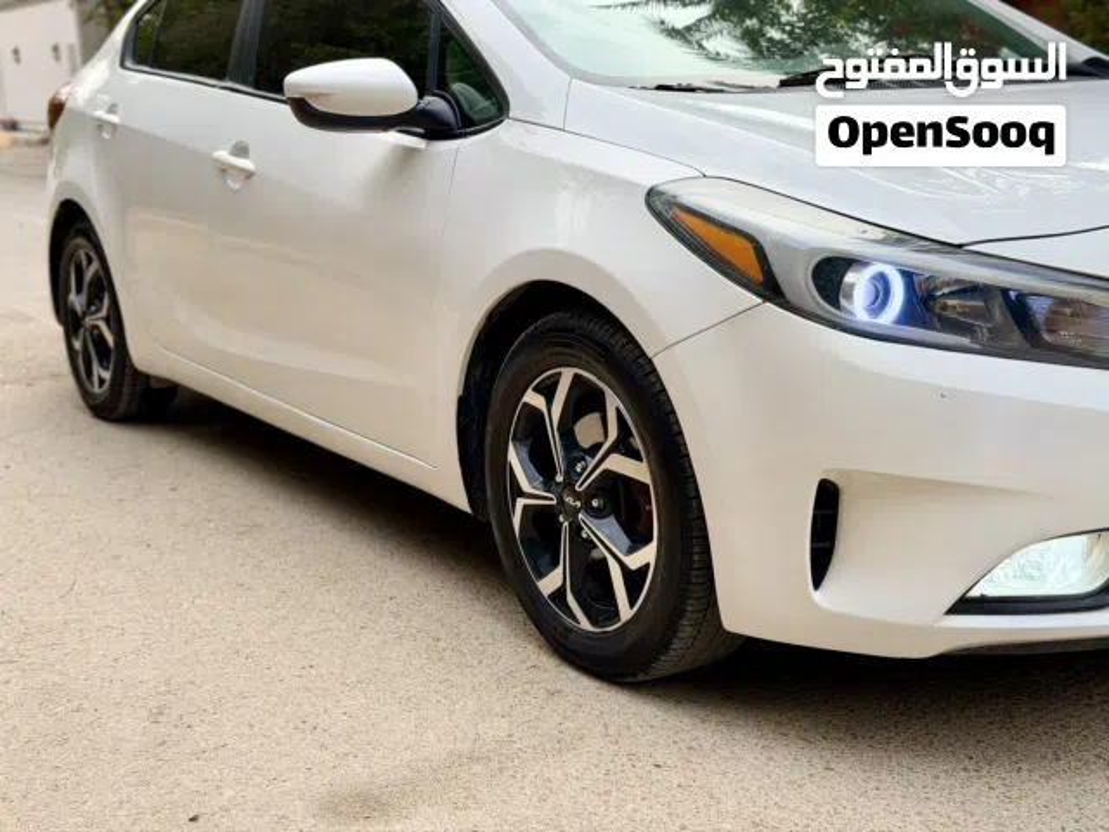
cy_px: 416
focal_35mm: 48
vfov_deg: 30.3
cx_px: 554
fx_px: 1538
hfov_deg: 39.7
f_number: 1.78
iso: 64
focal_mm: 6.76
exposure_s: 1/987
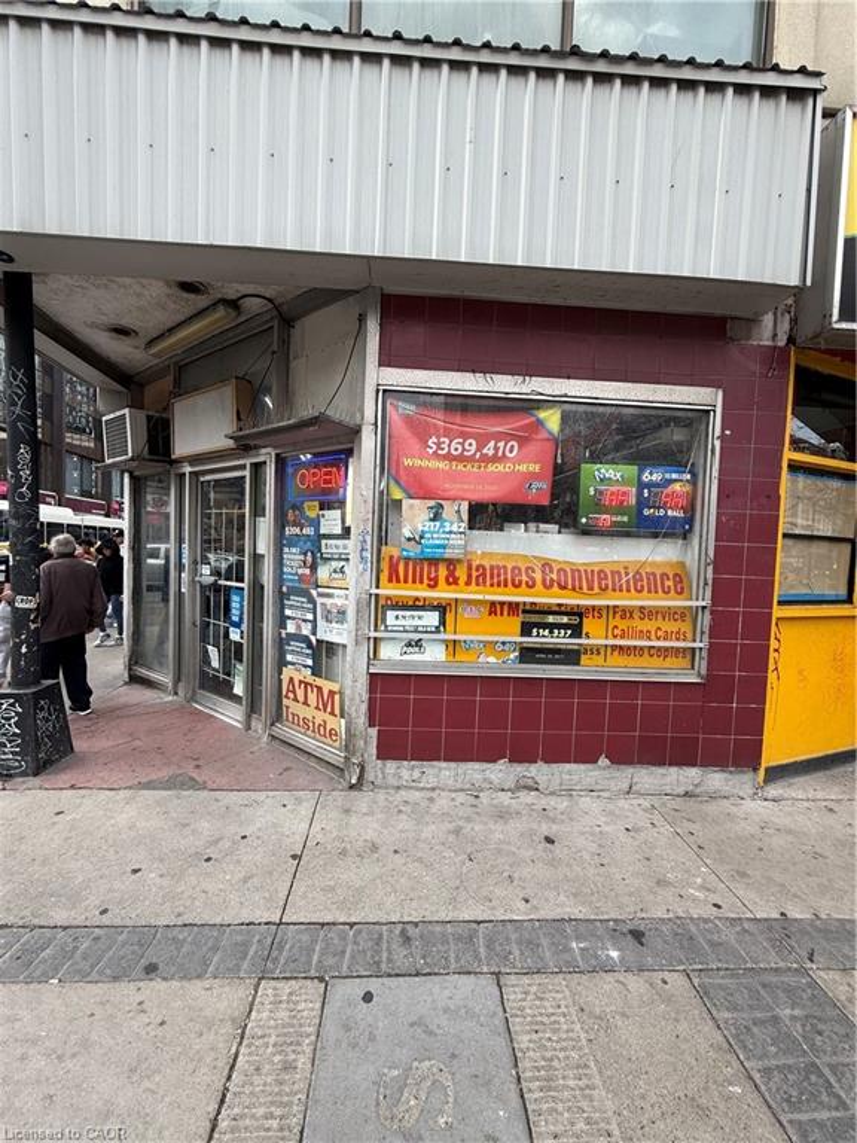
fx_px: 462
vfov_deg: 102.1
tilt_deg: -1.3
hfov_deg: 85.7
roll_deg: -4.0
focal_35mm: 14
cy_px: 572
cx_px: 428
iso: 50
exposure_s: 1/139
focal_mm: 2.22
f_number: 2.2
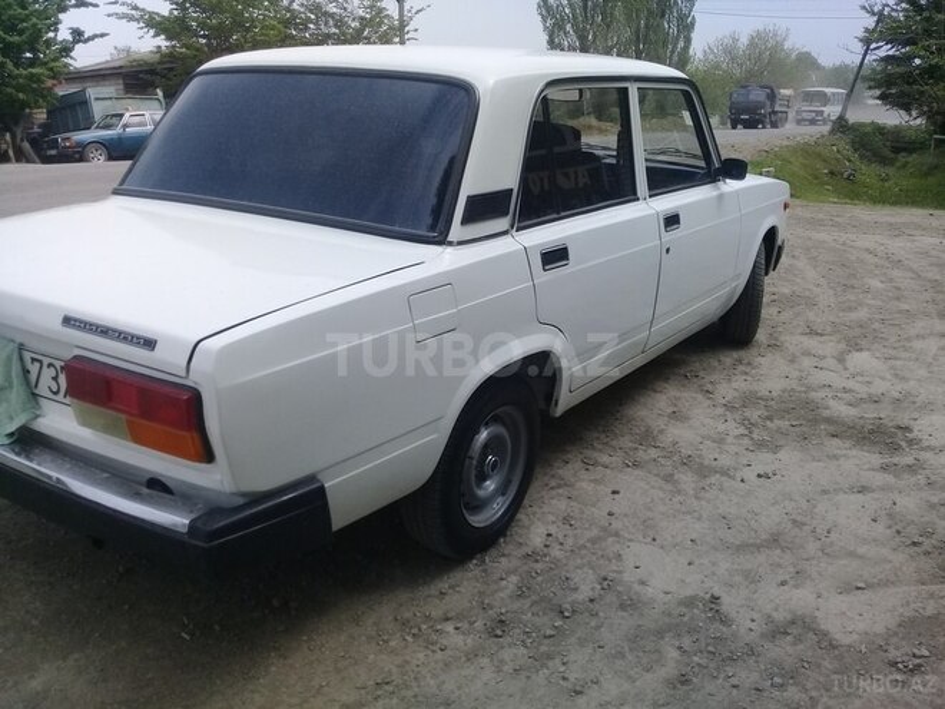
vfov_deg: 45.4
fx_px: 846
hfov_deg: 58.4
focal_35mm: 31
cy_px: 354
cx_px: 472
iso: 50
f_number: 2.2
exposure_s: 1/1121
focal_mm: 3.3
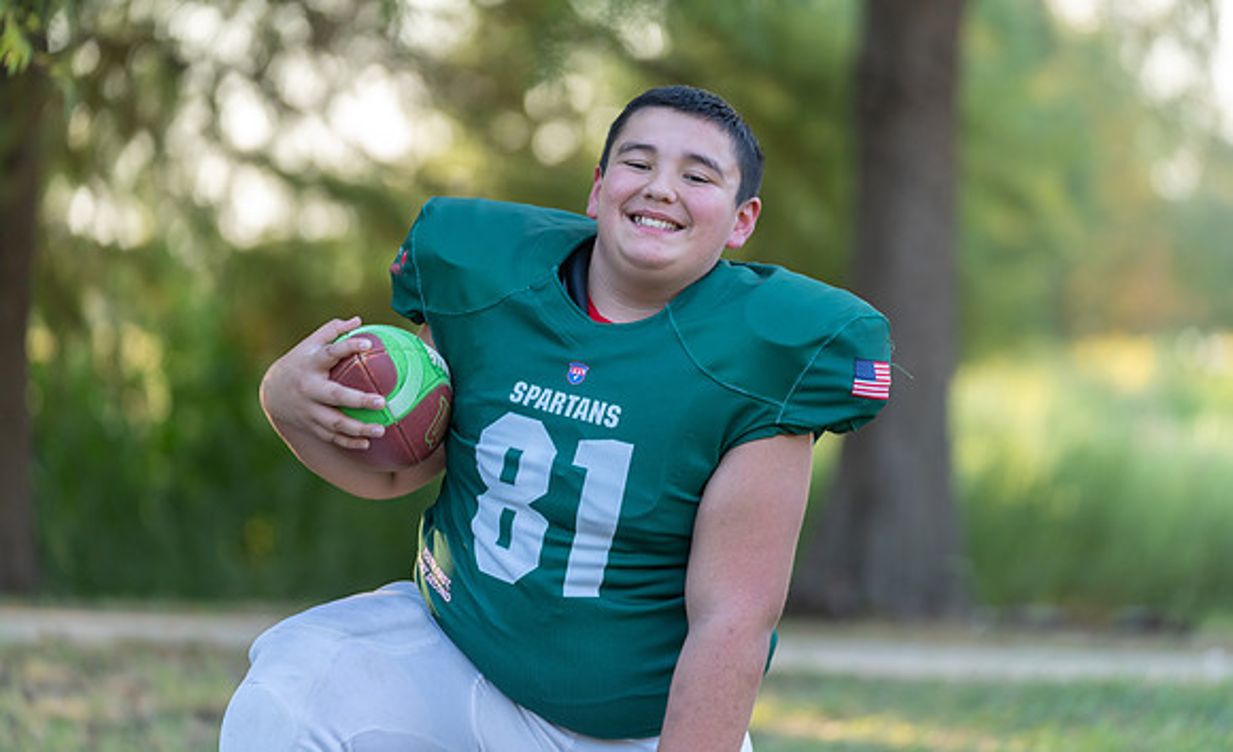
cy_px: 323
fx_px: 5113
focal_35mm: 153
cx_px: 644
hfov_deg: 13.8
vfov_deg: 8.4
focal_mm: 143
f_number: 2.8
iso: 250
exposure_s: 1/320
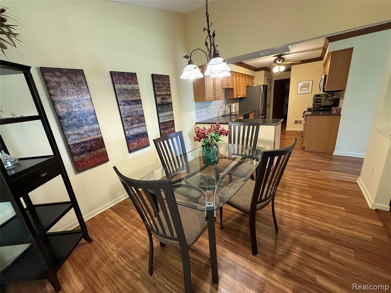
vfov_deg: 85.7
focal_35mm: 14
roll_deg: +4.2
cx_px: 196
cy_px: 146
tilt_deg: -14.9
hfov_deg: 102.1
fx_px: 158
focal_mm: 2.22
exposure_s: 1/60
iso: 500
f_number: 2.2
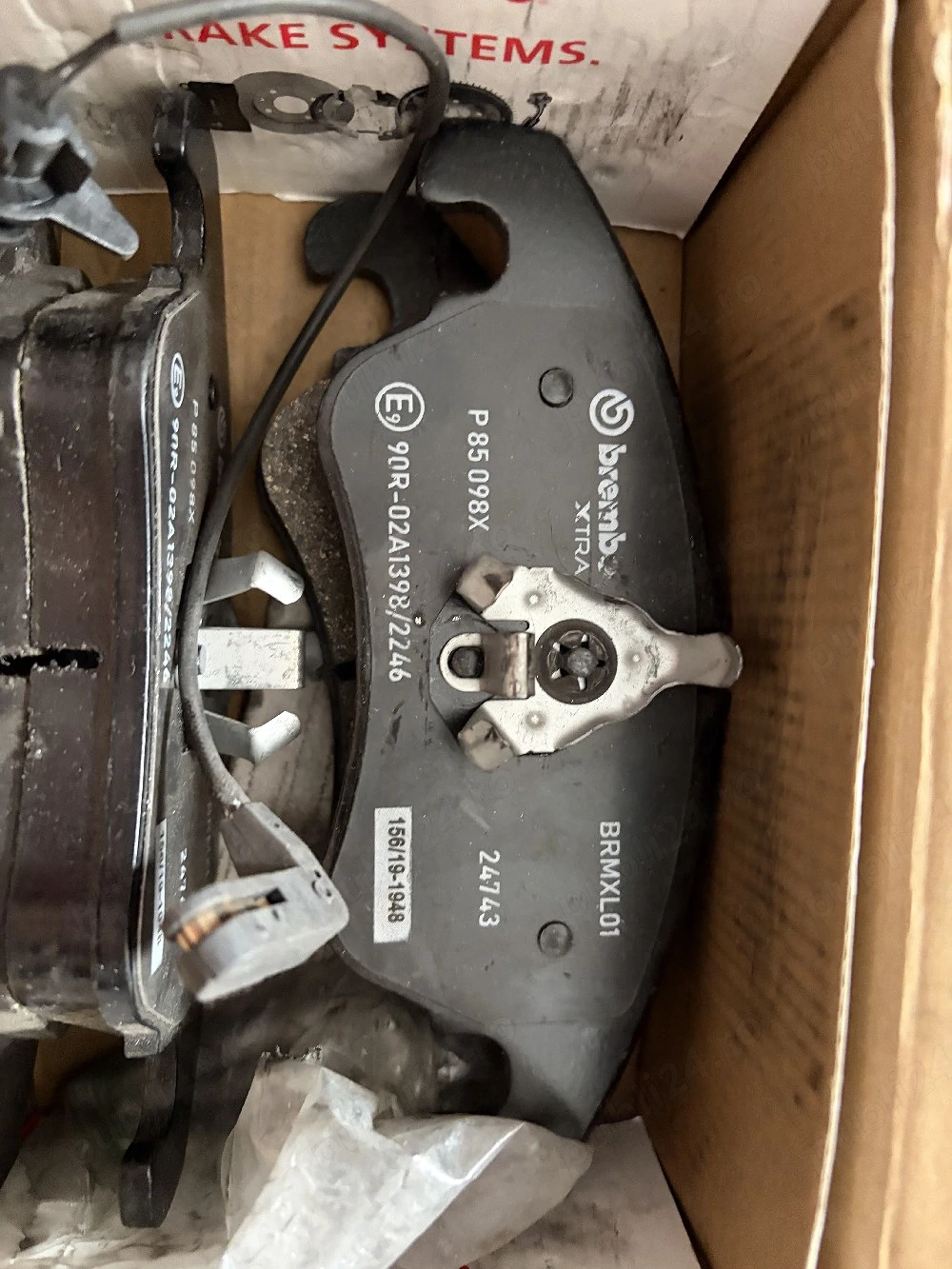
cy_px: 634
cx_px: 476
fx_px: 953
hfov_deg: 53.1
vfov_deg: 67.3
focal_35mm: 26
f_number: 1.6
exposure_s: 1/33
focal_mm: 5.96
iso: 640
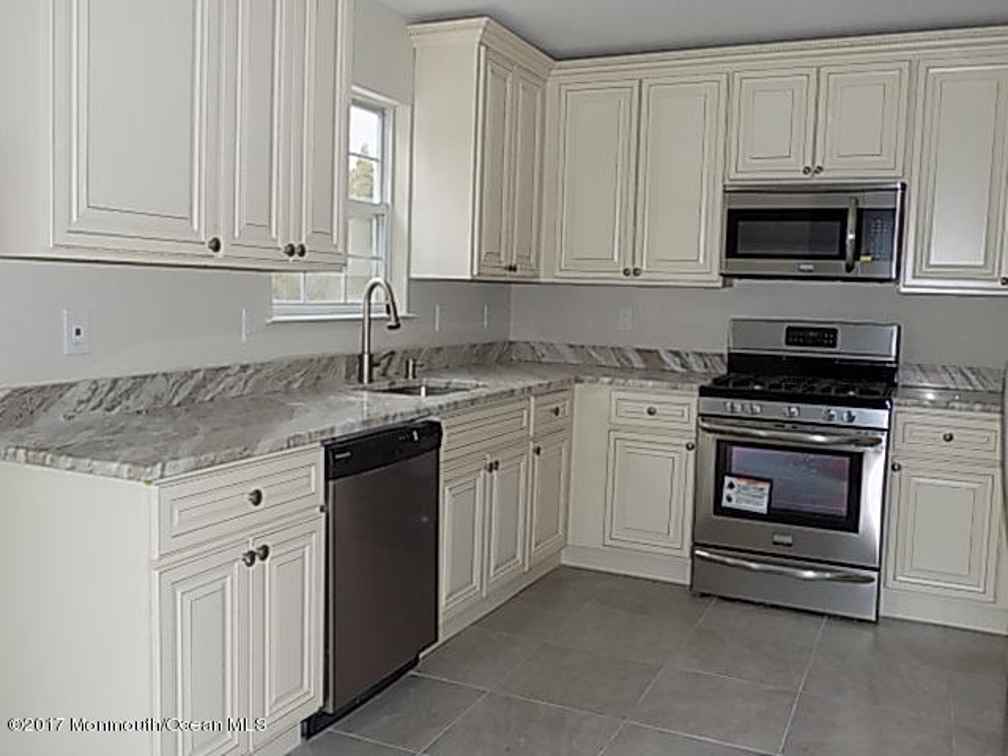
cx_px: 504
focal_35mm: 30
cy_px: 378
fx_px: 874
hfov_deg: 60.0
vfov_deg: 46.8
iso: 200
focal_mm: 5.3
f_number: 3.3
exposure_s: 1/30
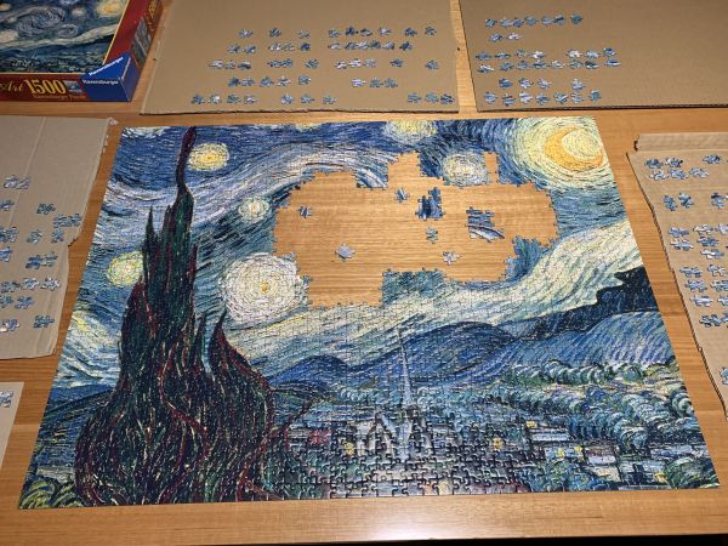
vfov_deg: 53.1
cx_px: 364
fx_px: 547
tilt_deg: -57.9
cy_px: 273
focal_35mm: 26
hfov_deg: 67.3
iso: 160
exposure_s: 1/59
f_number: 1.8
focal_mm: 4.25
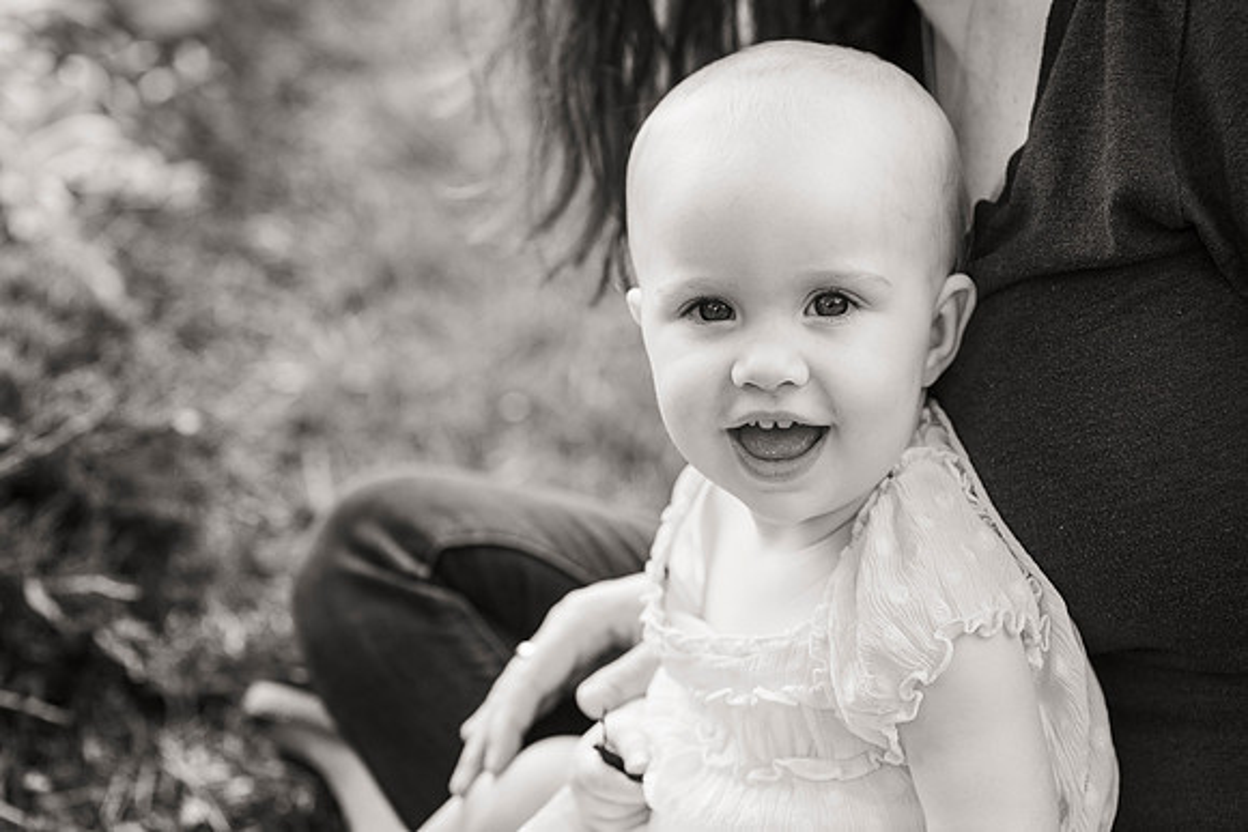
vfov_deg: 15.4
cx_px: 596
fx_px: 3081
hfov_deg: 22.9
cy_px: 397
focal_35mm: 89
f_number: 3.5
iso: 800
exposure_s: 1/1250
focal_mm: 85
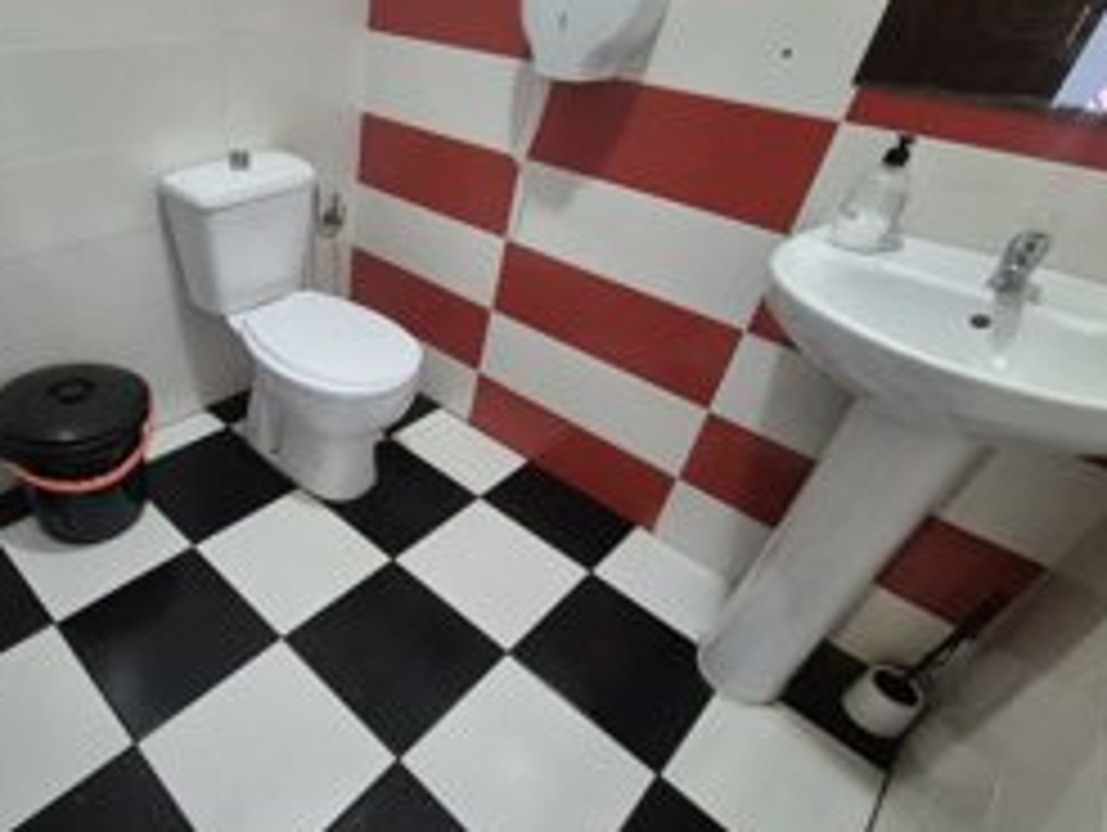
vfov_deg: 68.8
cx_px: 346
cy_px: 409
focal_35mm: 19
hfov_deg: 81.0
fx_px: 608
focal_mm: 2.2
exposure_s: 1/50
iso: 1600
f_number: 2.2
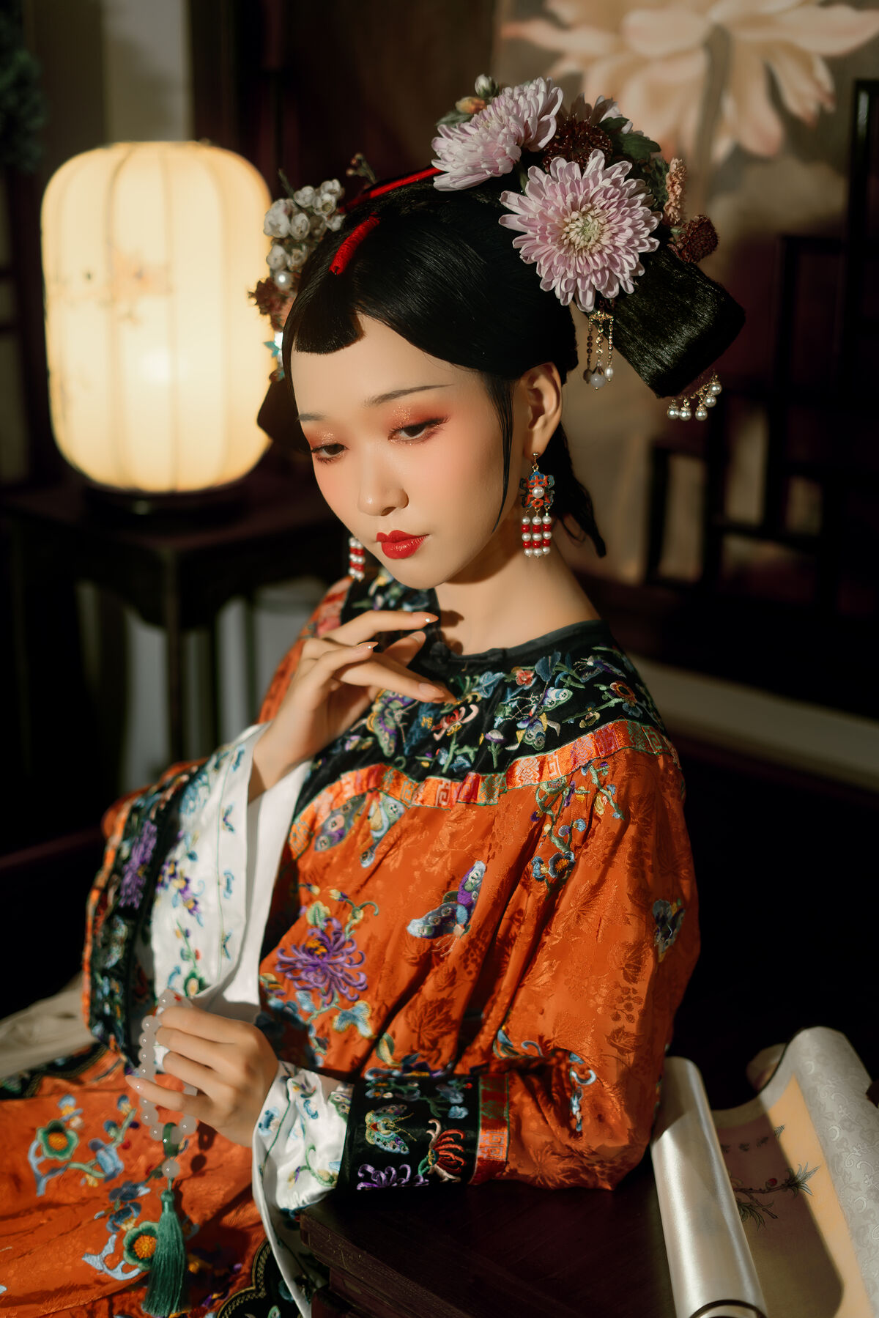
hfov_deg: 27.0
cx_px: 440
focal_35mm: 50
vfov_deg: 39.6
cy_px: 659
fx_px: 1830
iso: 100
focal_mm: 50
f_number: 2
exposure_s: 1/160
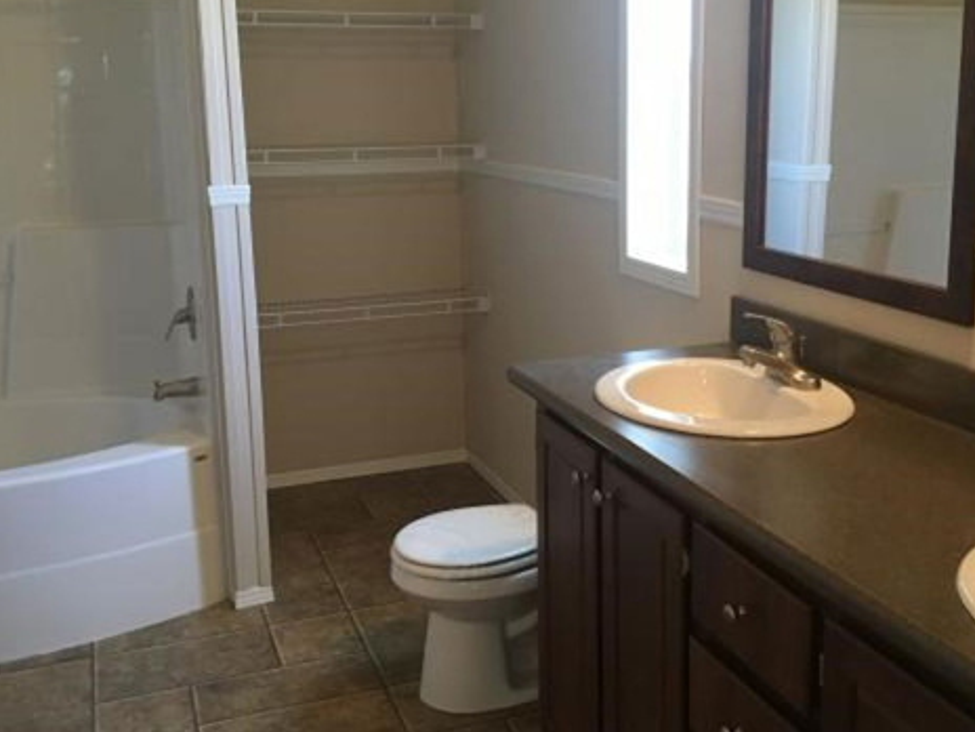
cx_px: 555
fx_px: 1127
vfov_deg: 35.9
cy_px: 299
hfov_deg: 46.7
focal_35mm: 40
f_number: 2.2
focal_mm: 4.15
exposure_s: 1/30
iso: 160
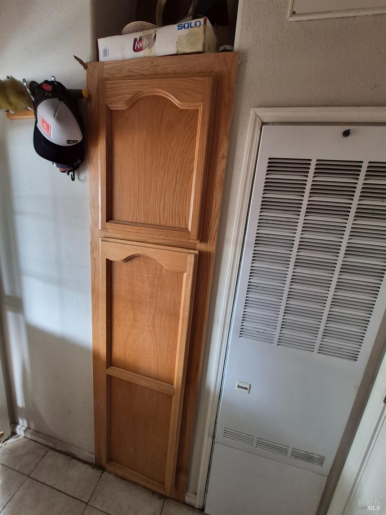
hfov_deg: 89.9
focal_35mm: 13
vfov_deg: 106.2
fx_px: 193
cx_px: 193
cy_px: 258
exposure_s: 1/60
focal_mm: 1.74
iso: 160
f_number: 2.2
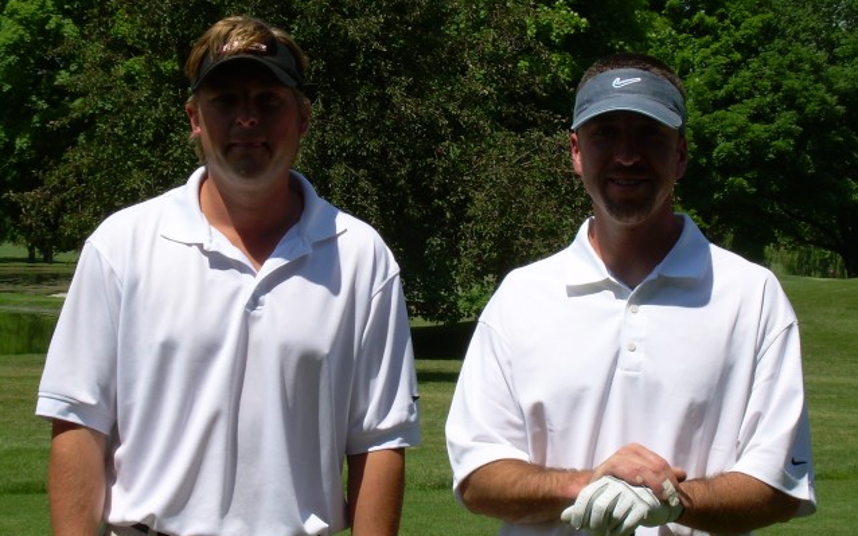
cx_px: 429
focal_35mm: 117
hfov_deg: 17.8
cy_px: 249
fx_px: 2736
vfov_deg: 11.2
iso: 50
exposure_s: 1/229
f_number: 8
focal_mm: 18.9
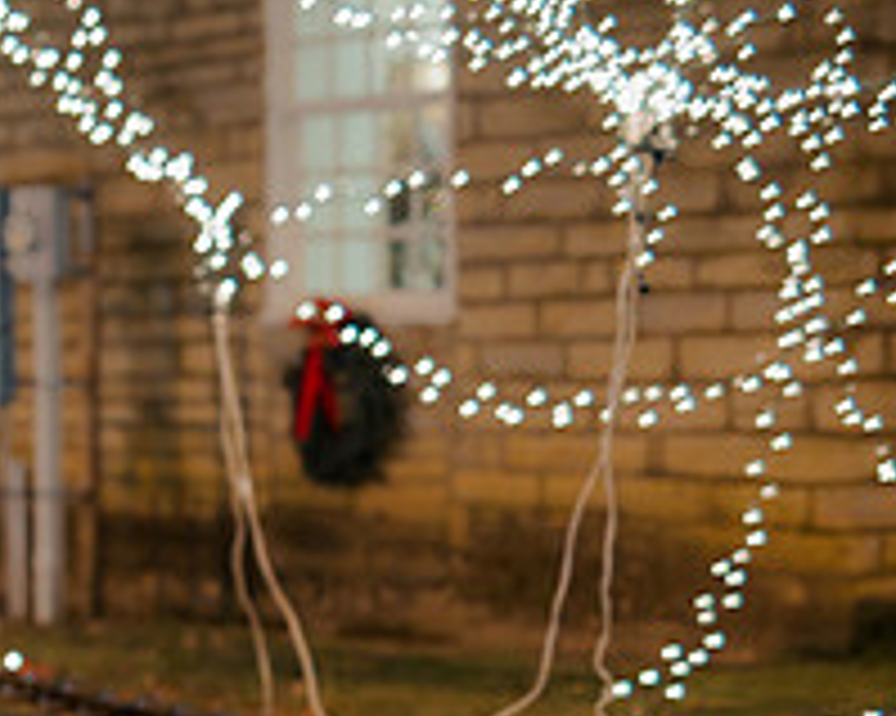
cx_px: -279
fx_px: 3631
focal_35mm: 137
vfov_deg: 11.1
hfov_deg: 13.5
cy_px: 799
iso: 2500
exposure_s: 1/200
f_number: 1.4
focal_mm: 50
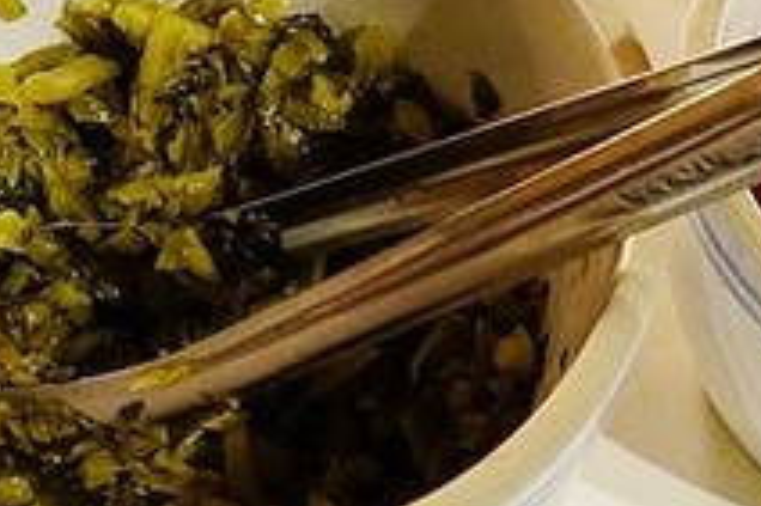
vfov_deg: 11.4
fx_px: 2514
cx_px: 485
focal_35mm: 119
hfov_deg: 17.2
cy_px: 47
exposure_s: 1/125
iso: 3200
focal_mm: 28
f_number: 5.6
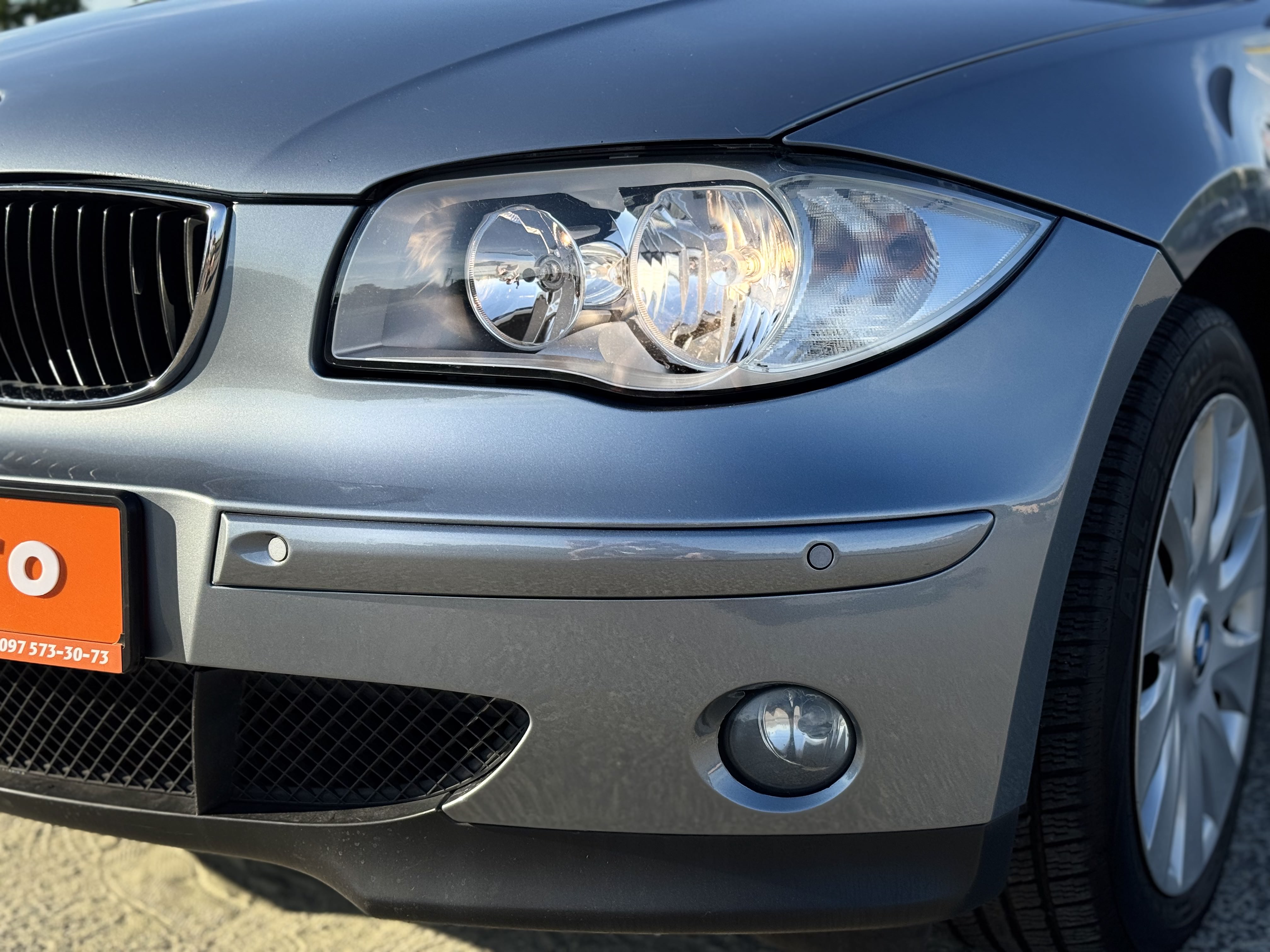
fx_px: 1761
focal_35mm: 48
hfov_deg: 39.7
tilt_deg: -12.3
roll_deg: +0.5
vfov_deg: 30.3
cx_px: 635
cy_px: 476
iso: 64
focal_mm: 6.76
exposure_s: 1/3096
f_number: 1.78
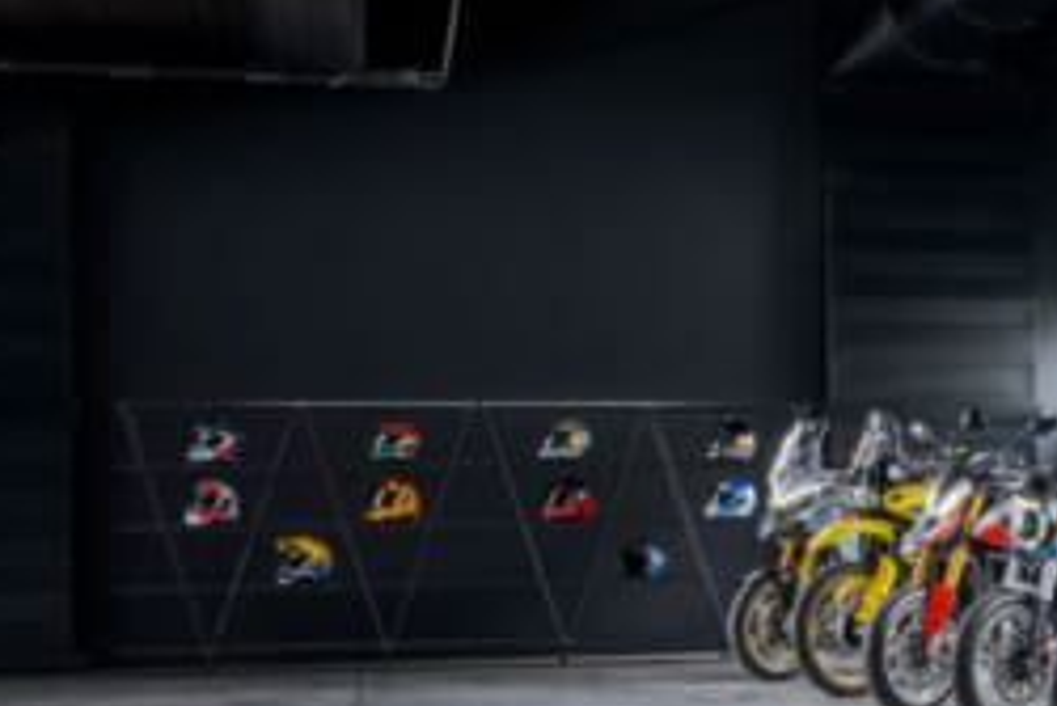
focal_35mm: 94
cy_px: 431
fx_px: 2748
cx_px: 1463
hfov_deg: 19.6
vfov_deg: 14.6
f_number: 14
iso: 100
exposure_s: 1/1.25
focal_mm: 30.5
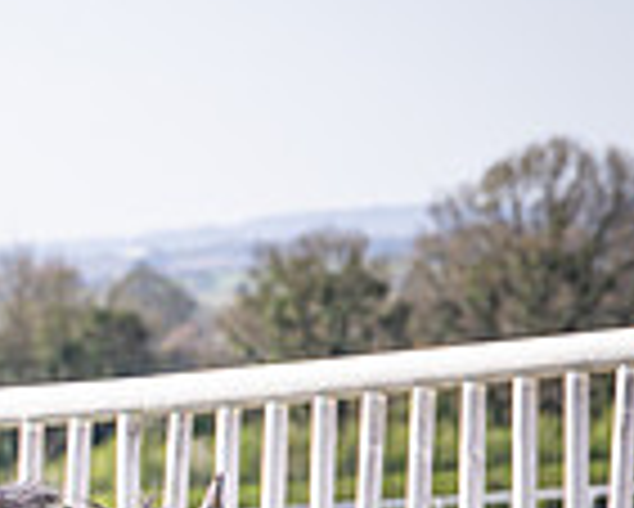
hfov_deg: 4.4
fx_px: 8168
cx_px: -453
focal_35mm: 435
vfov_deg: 3.5
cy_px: 792
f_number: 4
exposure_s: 1/1600
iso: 200
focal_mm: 70
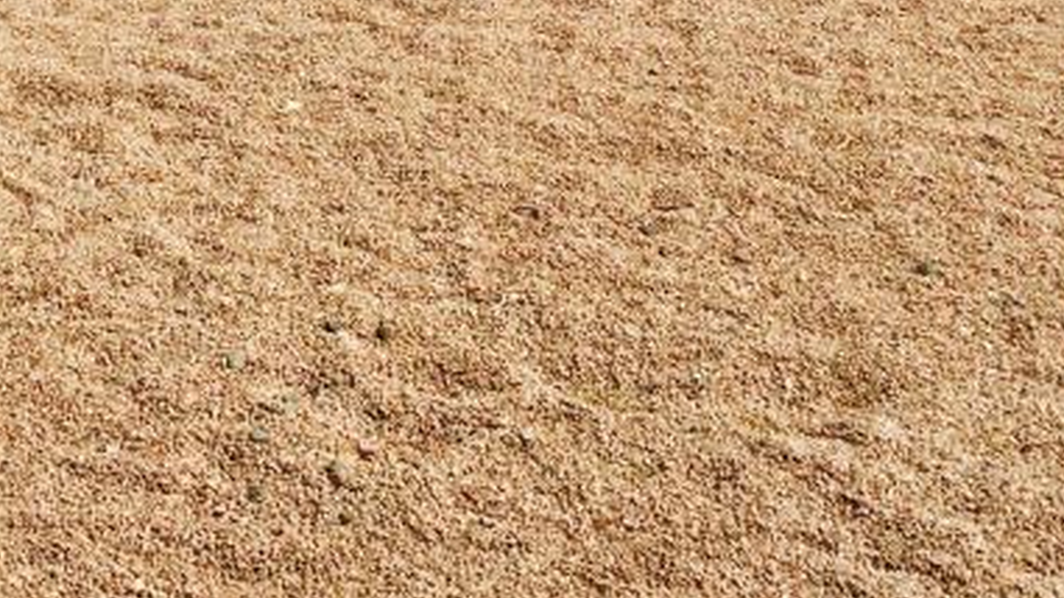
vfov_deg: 13.1
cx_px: 343
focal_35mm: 85
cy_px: -422
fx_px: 2397
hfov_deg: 24.9
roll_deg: +0.6
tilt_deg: -7.7
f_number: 2.2
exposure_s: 1/2326
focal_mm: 4.15
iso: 32
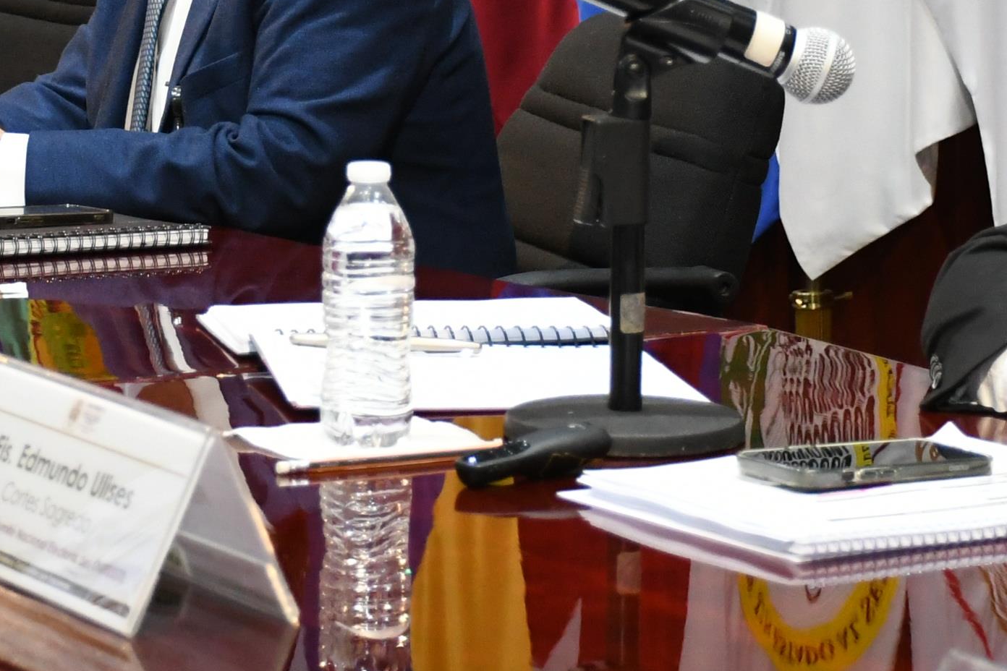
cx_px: 330
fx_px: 4279
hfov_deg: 13.4
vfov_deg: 8.9
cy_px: -17
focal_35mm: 153
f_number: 4.2
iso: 2000
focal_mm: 34
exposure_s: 1/100
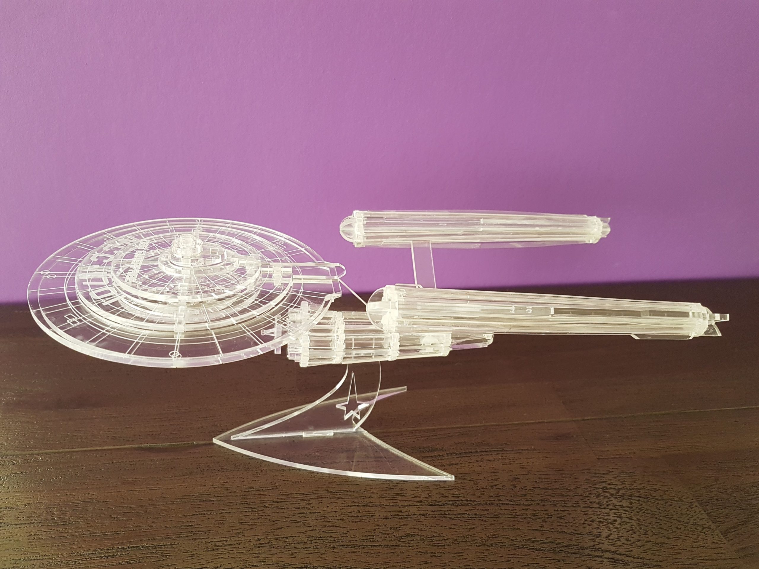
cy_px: 284
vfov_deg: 53.1
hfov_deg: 67.3
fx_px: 570
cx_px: 380
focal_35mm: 26
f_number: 1.7
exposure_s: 1/50
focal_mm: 4.2
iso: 125
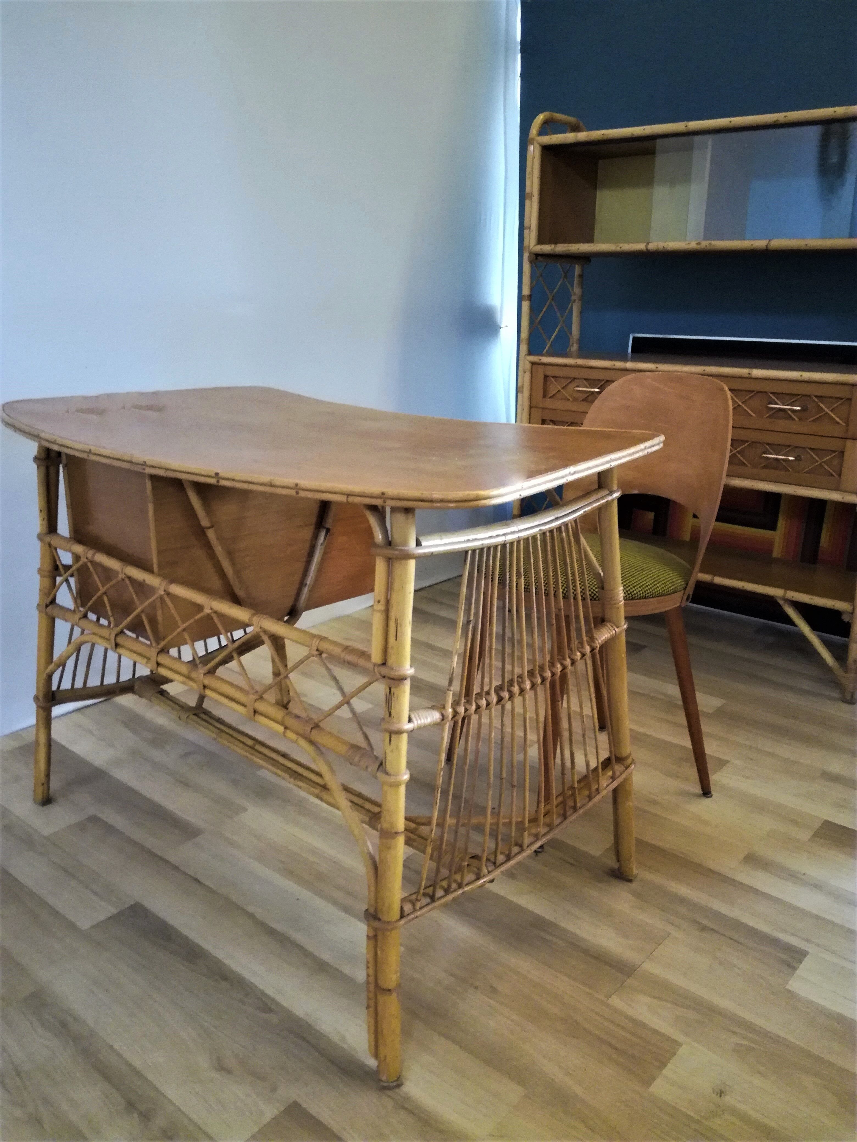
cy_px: 571
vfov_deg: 65.3
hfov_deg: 51.4
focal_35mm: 27
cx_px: 428
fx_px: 891
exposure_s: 1/17.1
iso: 640
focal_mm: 3.79
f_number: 2
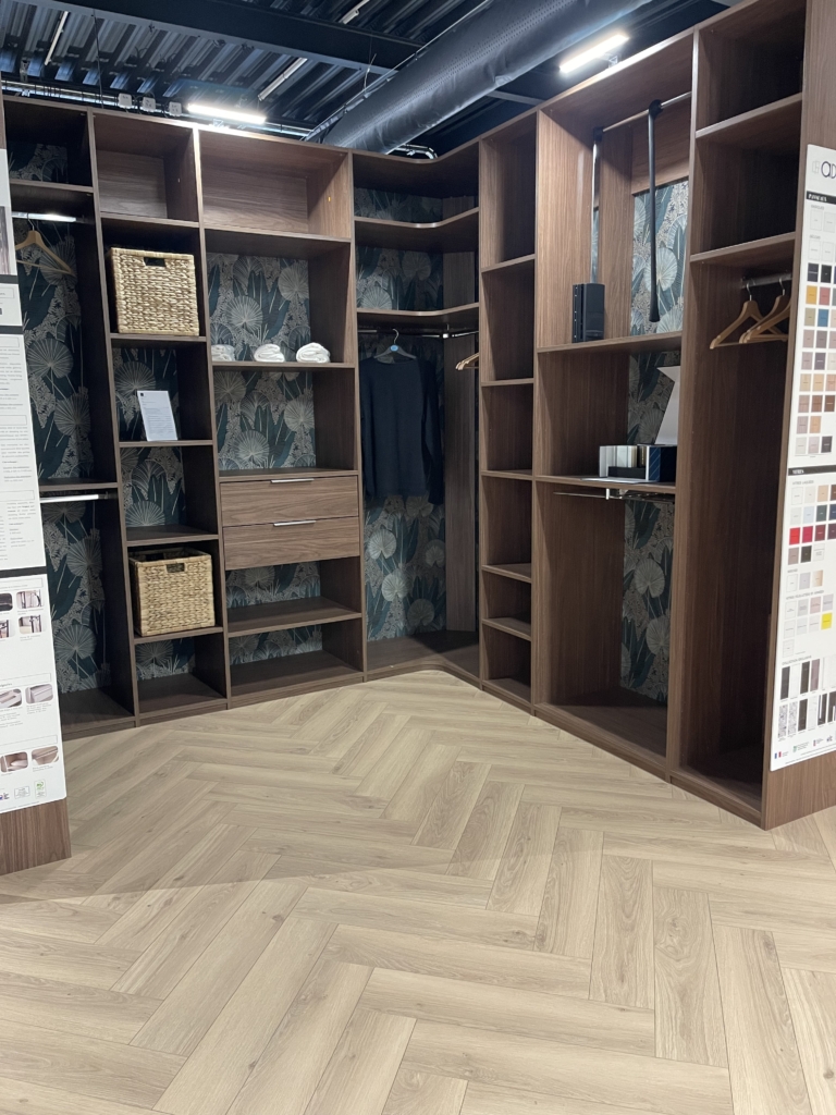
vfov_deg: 69.4
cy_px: 558
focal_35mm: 25
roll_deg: +1.1
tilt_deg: -9.6
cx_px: 418
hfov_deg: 54.9
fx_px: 805
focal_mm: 5.1
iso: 400
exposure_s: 1/33
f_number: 1.6
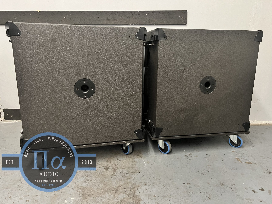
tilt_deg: -12.7
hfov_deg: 67.3
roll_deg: +0.6
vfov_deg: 53.1
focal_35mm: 26
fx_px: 204
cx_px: 136
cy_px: 102
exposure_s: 1/33
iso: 640
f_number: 1.5
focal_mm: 5.7
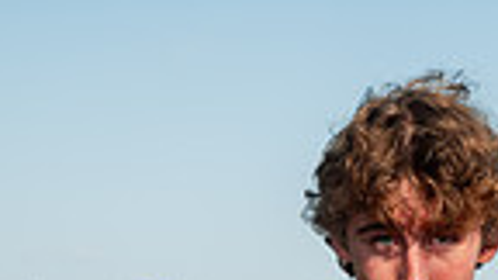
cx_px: 484
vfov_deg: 6.9
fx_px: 2166
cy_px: 747
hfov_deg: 13.0
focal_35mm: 164
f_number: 7.1
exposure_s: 1/200
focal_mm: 50
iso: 125
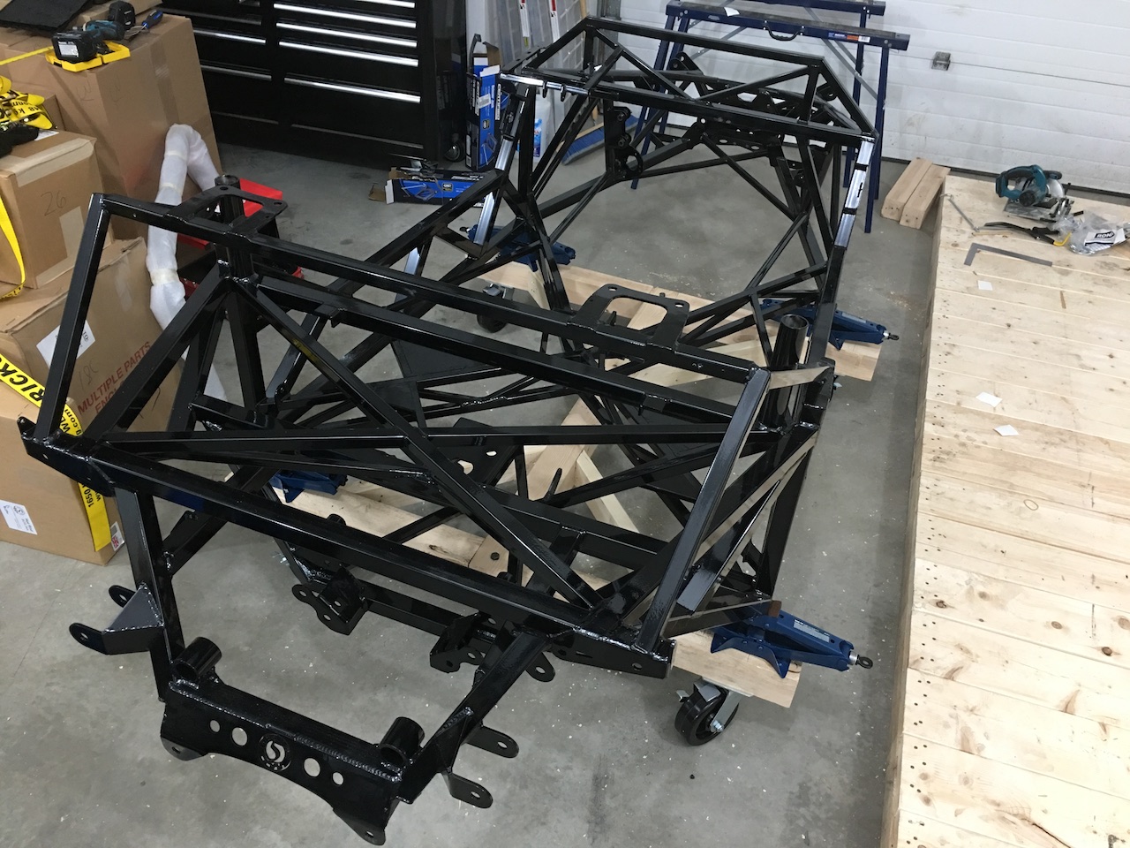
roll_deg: -3.6
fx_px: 947
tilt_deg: -38.3
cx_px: 565
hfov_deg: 61.7
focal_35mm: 29
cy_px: 424
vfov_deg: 48.2
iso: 80
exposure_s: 1/15
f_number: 2.2
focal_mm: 4.15
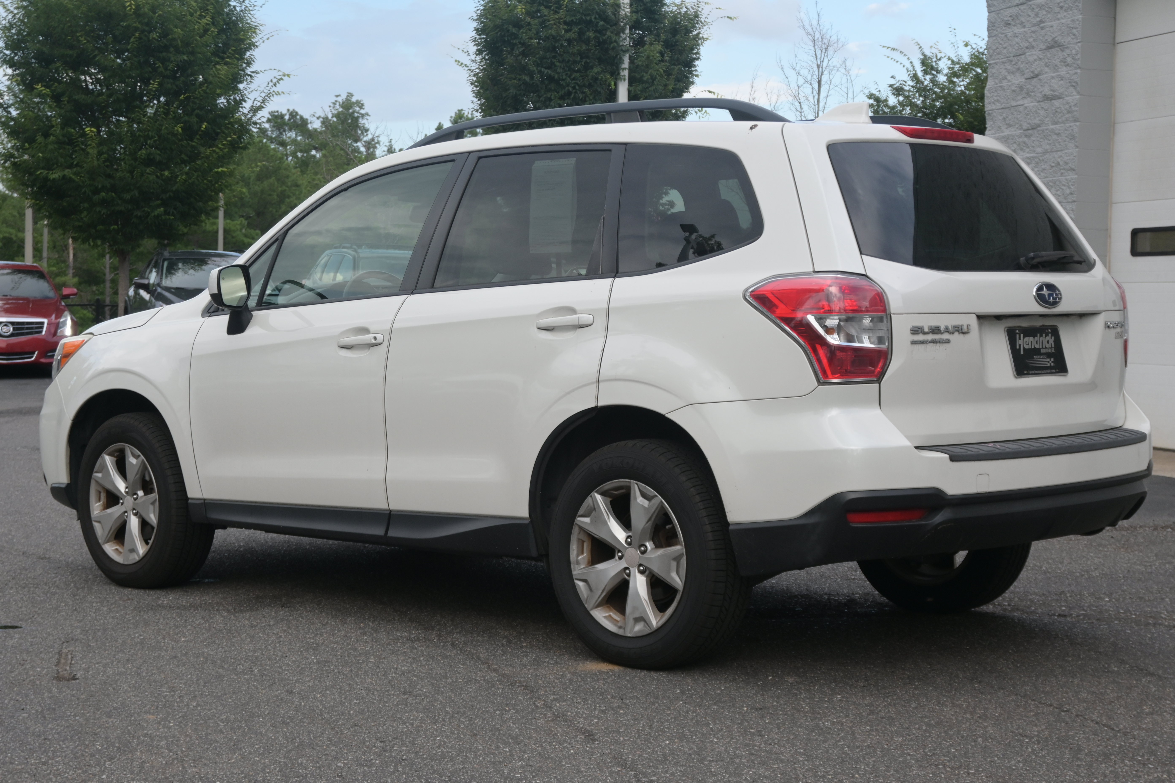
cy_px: 392
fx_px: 1958
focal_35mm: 60
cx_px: 588
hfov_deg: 33.4
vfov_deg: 22.6
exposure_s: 1/320
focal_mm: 40
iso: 200
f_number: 5.6
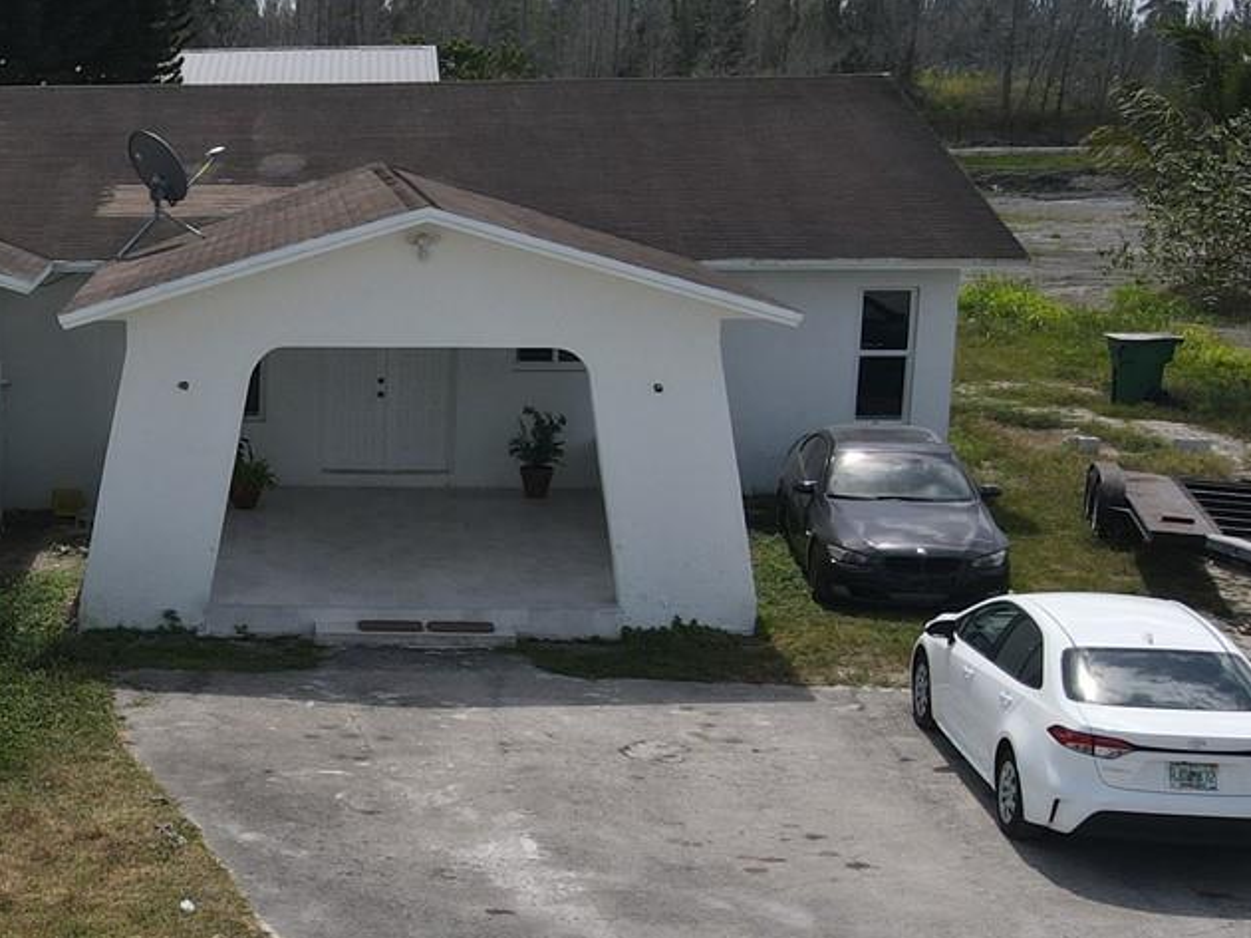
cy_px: 523
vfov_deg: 24.0
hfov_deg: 29.2
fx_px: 2204
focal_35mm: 61
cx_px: -52
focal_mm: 4.5
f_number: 2.8
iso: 110
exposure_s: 1/1000
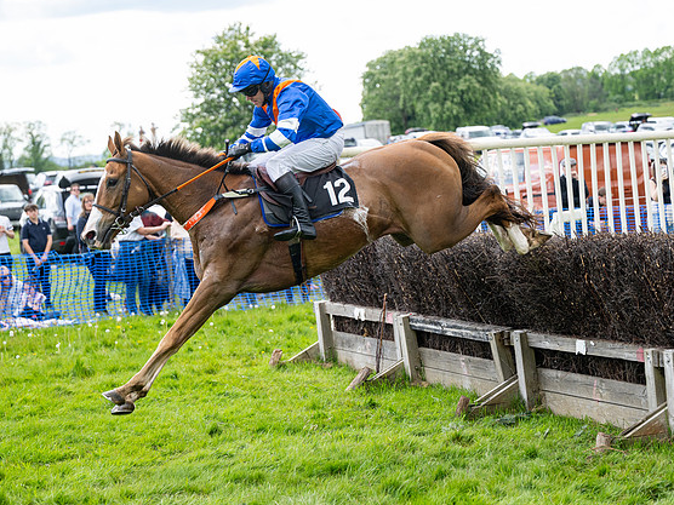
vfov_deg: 16.6
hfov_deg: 22.0
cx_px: 348
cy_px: 242
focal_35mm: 89
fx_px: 1733
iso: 400
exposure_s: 1/2000
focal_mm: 70
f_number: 2.8
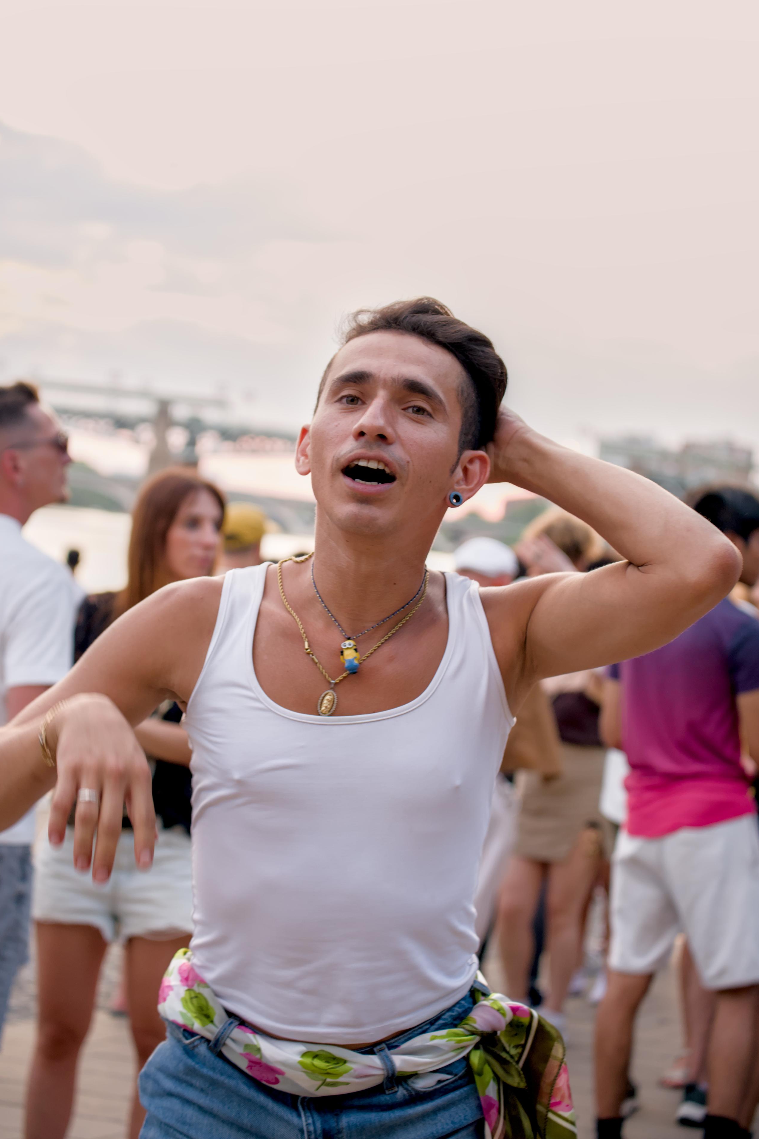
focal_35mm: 84
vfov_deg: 24.2
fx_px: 2657
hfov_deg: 16.3
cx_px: 377
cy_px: 568
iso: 800
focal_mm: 55
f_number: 3.5
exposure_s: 1/125
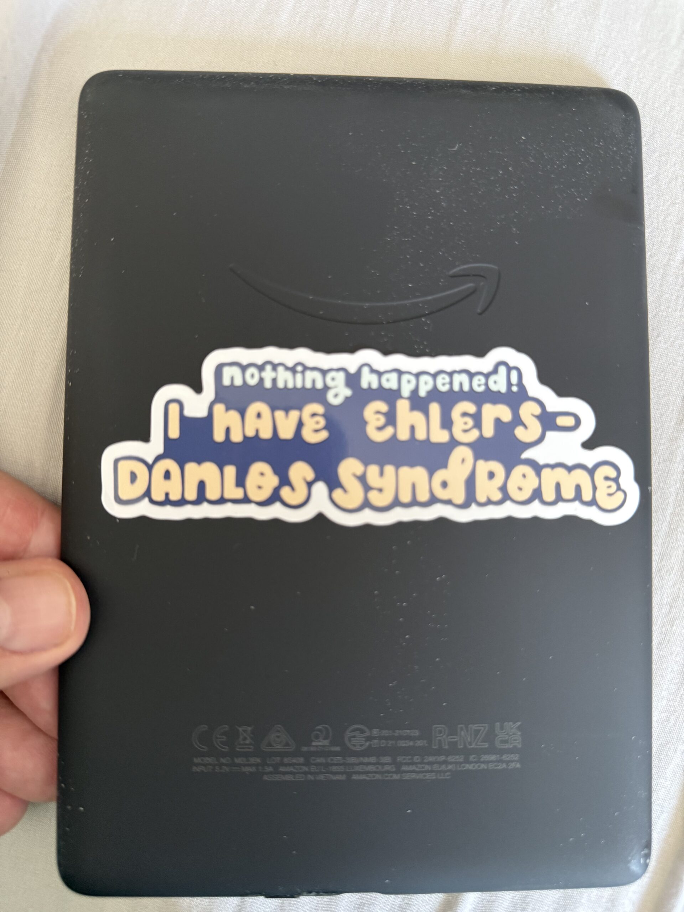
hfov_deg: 56.8
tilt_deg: -81.7
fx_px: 632
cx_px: 342
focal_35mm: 24
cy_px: 456
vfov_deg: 71.6
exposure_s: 1/60
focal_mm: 6.76
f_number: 1.78
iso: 320
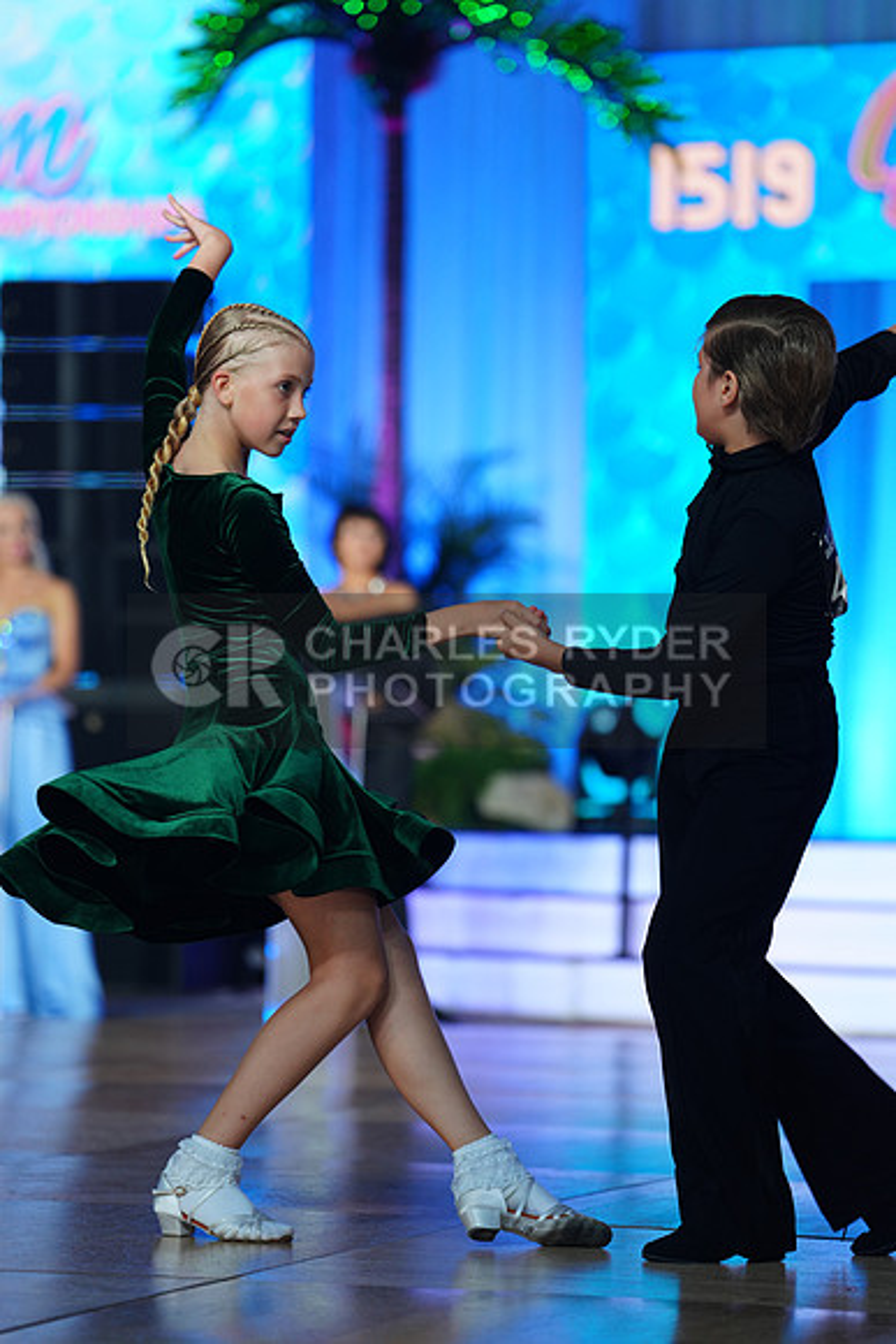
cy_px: 672
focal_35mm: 135
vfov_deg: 15.2
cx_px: 448
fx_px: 5037
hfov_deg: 10.2
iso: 500
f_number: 2.8
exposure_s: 1/320
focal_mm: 135
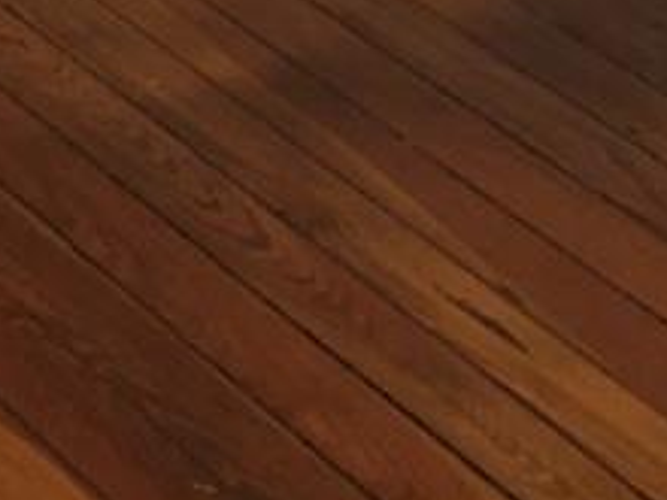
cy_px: -1133
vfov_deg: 6.8
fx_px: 3680
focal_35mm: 191
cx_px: -685
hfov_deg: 9.6
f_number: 1.8
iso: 40
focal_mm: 4
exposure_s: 1/30
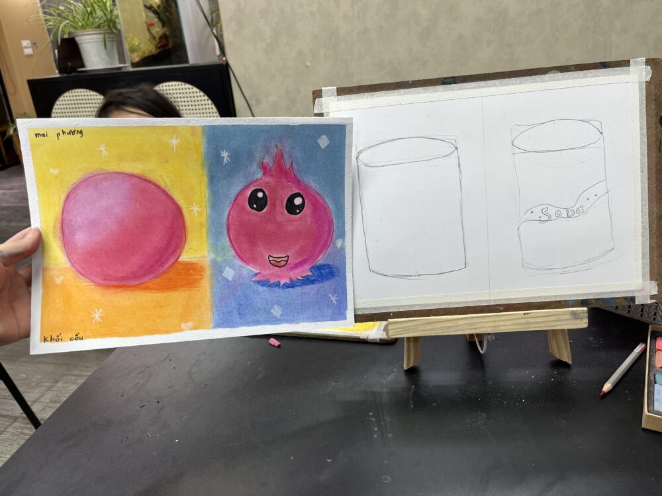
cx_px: 331
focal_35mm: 26
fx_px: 497
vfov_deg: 53.1
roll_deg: +5.0
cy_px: 248
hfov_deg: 67.3
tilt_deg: -23.0
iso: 64
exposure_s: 1/100
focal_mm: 5.1
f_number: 1.6
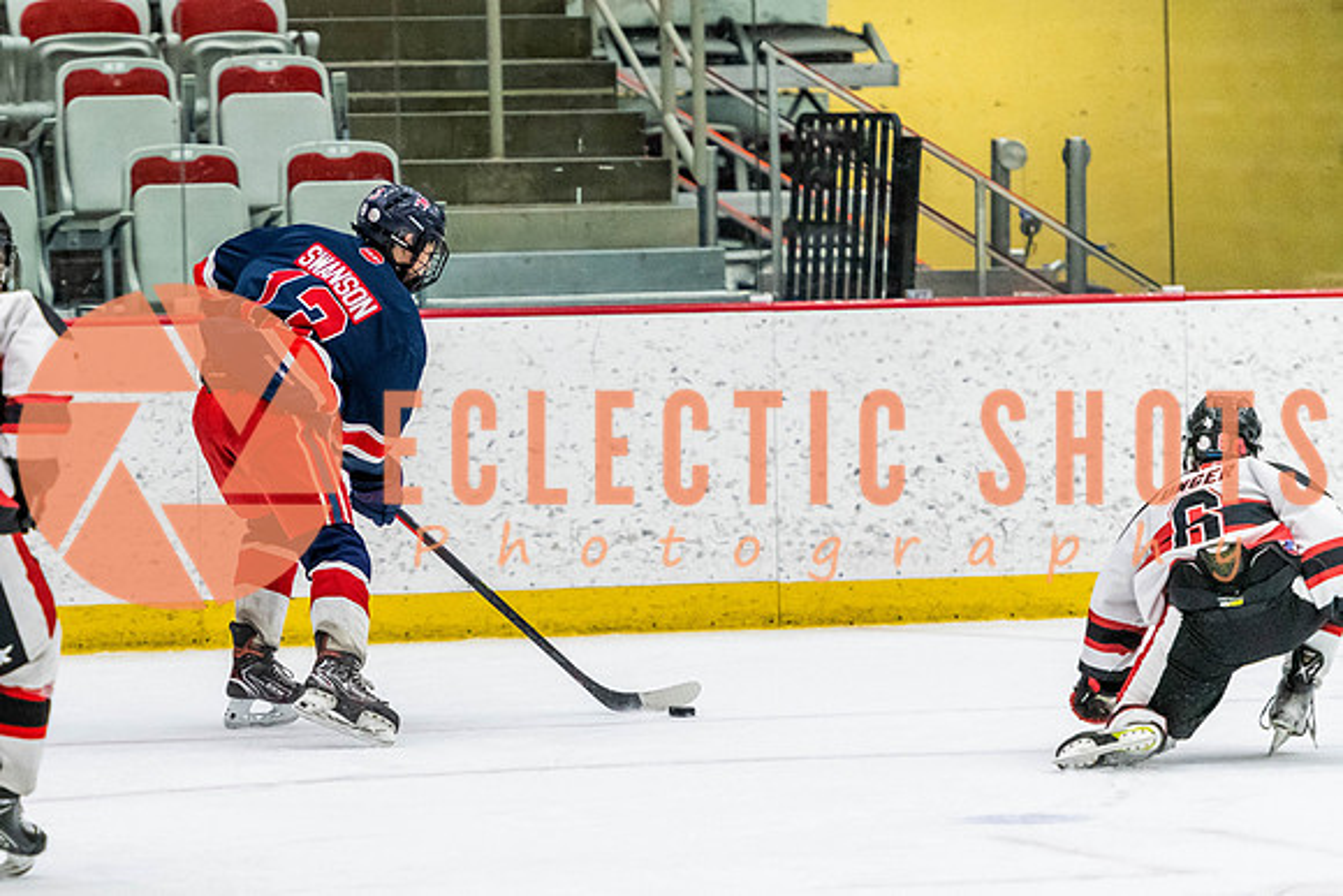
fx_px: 9395
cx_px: 318
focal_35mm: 252
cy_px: 448
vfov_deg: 5.5
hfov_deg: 8.2
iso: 3200
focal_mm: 165
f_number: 2.8
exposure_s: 1/640
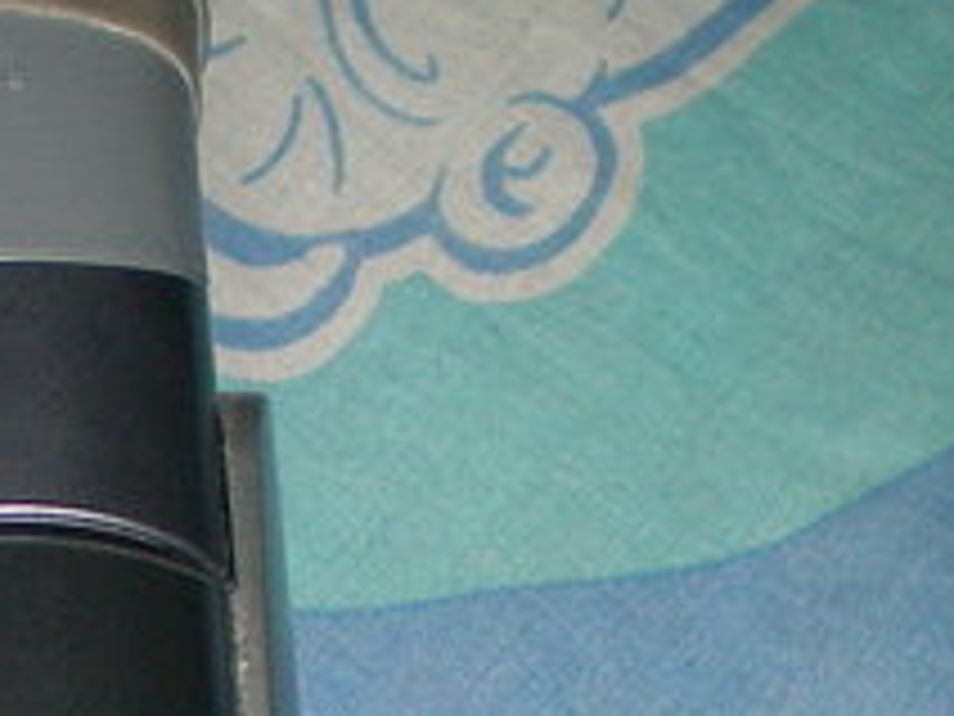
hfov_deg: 13.3
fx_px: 4024
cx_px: -40
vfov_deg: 9.8
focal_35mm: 146
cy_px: 1180
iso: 64
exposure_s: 1/60
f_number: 3.1
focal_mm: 6.3
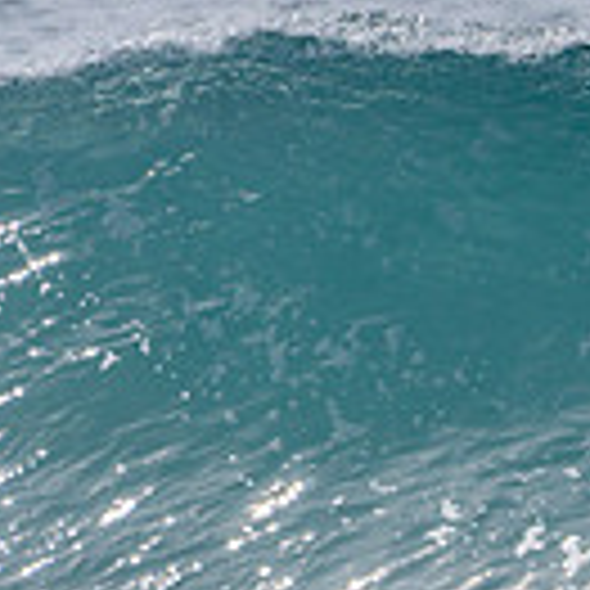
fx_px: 44429
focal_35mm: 2304
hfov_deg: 0.8
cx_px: 721
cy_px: 491
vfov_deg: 0.8
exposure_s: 1/2000
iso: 72
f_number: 5.6
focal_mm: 500
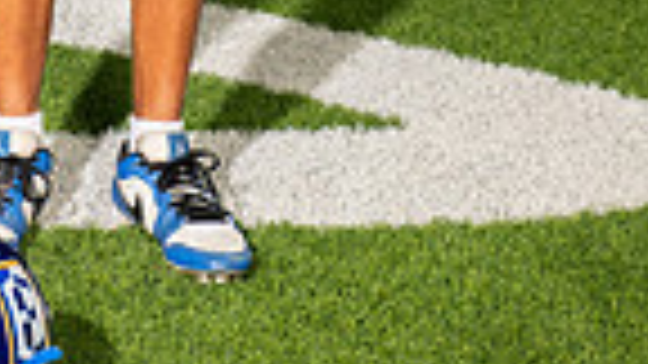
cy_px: -512
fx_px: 2921
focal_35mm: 170
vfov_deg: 6.8
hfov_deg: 12.6
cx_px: 140
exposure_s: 1/320
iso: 800
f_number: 7.1
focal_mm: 52
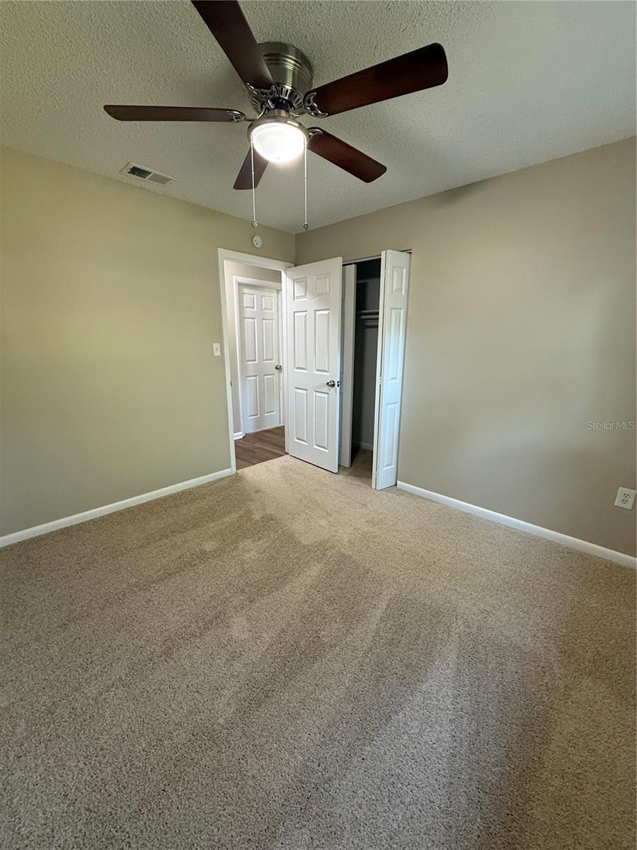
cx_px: 318
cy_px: 425
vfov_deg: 102.1
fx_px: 344
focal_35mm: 14
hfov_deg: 85.7
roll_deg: -0.8
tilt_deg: -13.9
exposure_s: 1/60
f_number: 2.2
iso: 320
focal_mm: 2.22
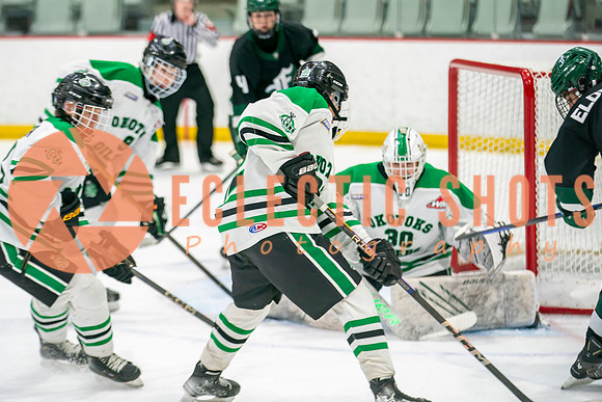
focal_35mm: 166
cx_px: 251
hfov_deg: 12.4
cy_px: 167
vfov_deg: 8.3
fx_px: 2772
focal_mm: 142
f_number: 3.2
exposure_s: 1/640
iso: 1000
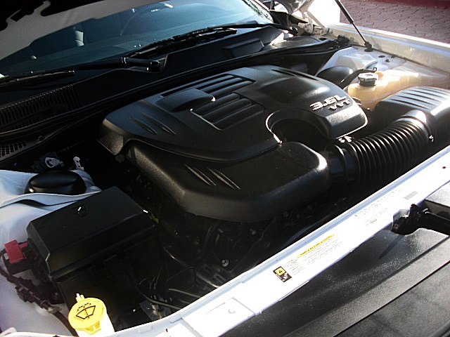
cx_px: 225
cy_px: 168
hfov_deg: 51.4
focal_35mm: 36
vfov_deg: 39.7
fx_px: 468
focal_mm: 6.3
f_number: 2.8
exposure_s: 1/250
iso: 50
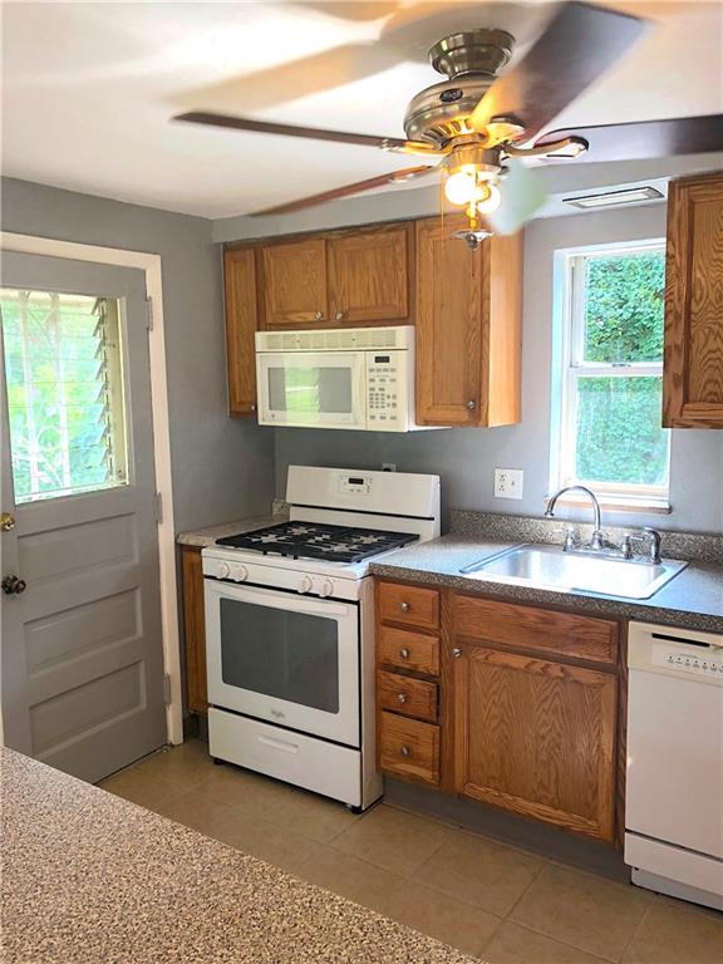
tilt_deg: -6.5
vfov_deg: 63.4
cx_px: 362
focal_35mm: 28
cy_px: 482
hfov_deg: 49.7
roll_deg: +1.9
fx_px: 780
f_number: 1.8
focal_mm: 3.99
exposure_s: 1/120
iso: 64
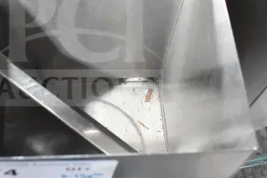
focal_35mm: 64
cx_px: 76
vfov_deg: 21.1
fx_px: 475
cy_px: 45
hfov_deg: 31.0
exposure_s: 1/125
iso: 6400
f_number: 5.6
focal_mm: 24
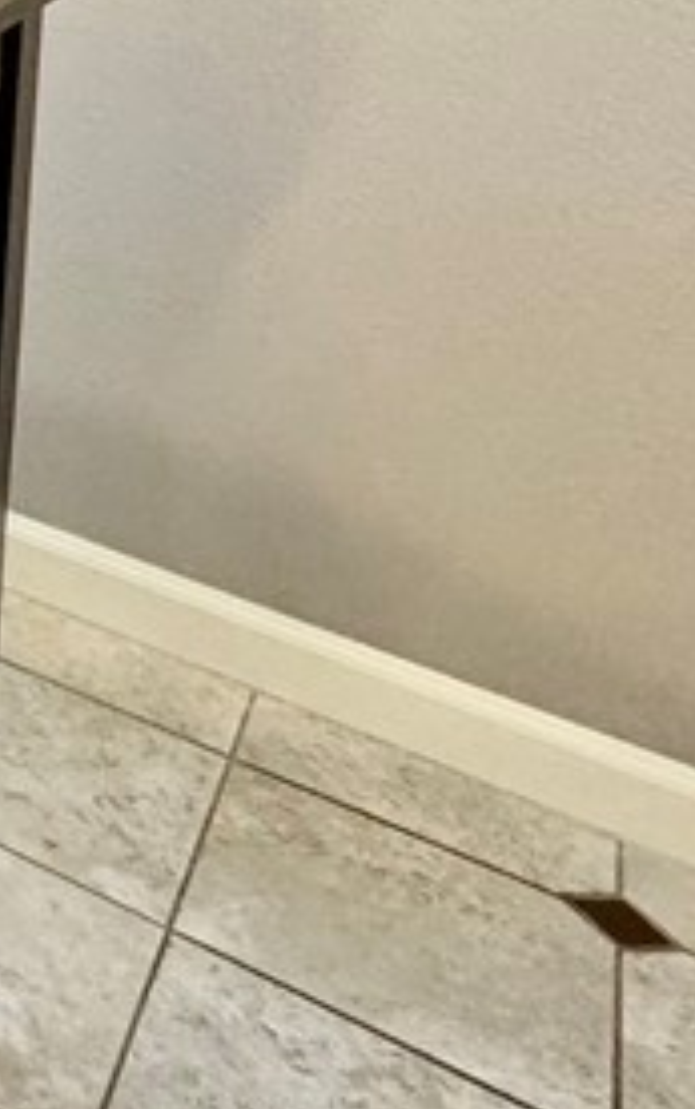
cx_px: -840
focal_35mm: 55
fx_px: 1663
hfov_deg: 15.9
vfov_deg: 30.2
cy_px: -285
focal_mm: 2.22
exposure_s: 1/60
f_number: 2.2
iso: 200
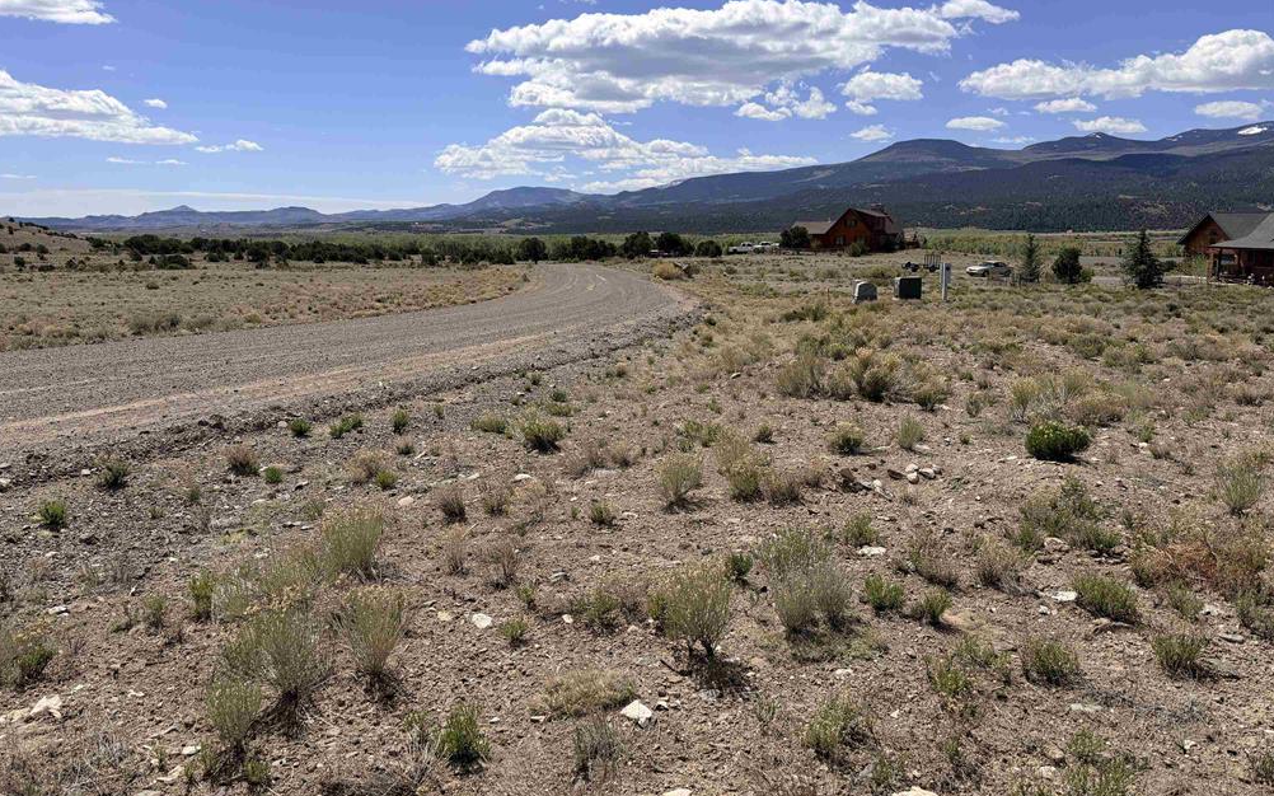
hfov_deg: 70.4
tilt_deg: -8.5
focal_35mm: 26
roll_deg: -0.8
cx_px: 627
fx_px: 903
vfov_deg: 47.5
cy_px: 365
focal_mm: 6.76
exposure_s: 1/8130
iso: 80
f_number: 1.78
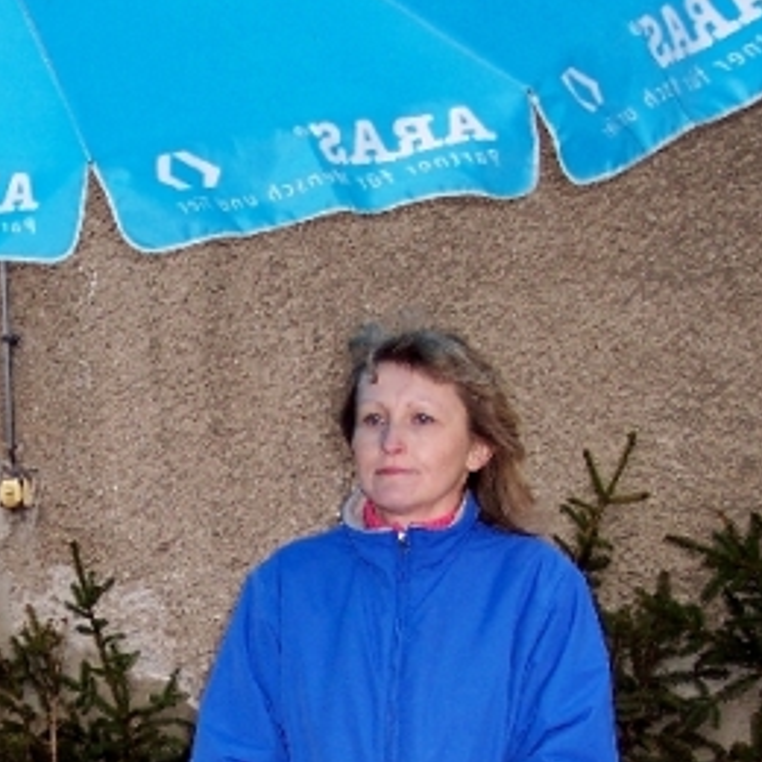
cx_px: 141
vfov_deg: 20.0
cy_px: 689
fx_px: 2117
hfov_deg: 20.2
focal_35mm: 85
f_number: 2.8
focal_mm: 8
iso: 100
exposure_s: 1/60
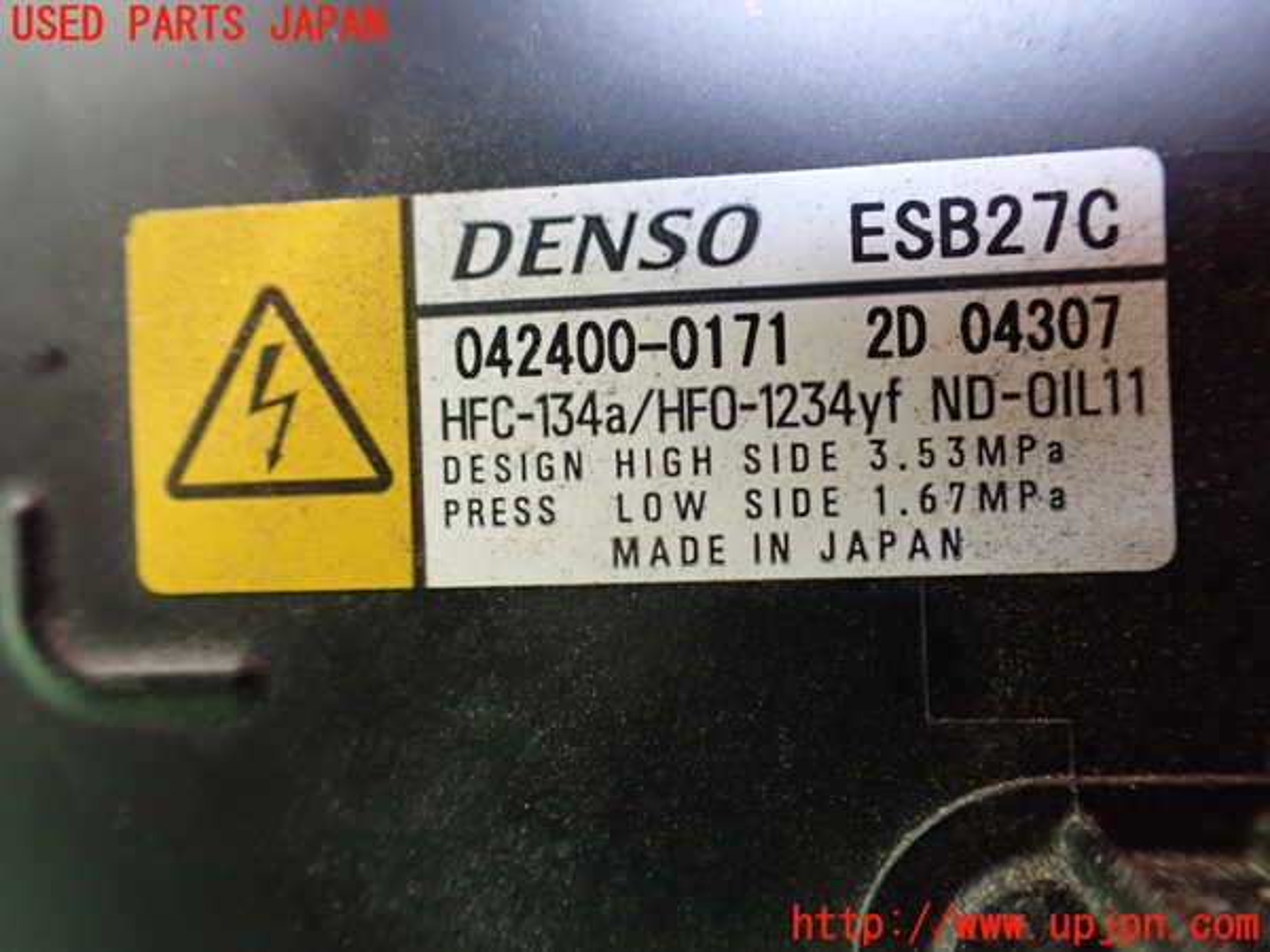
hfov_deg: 60.0
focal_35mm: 30
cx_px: 635
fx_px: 1101
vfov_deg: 46.8
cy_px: 476
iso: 1000
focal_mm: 5.4
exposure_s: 1/30
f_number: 2.3
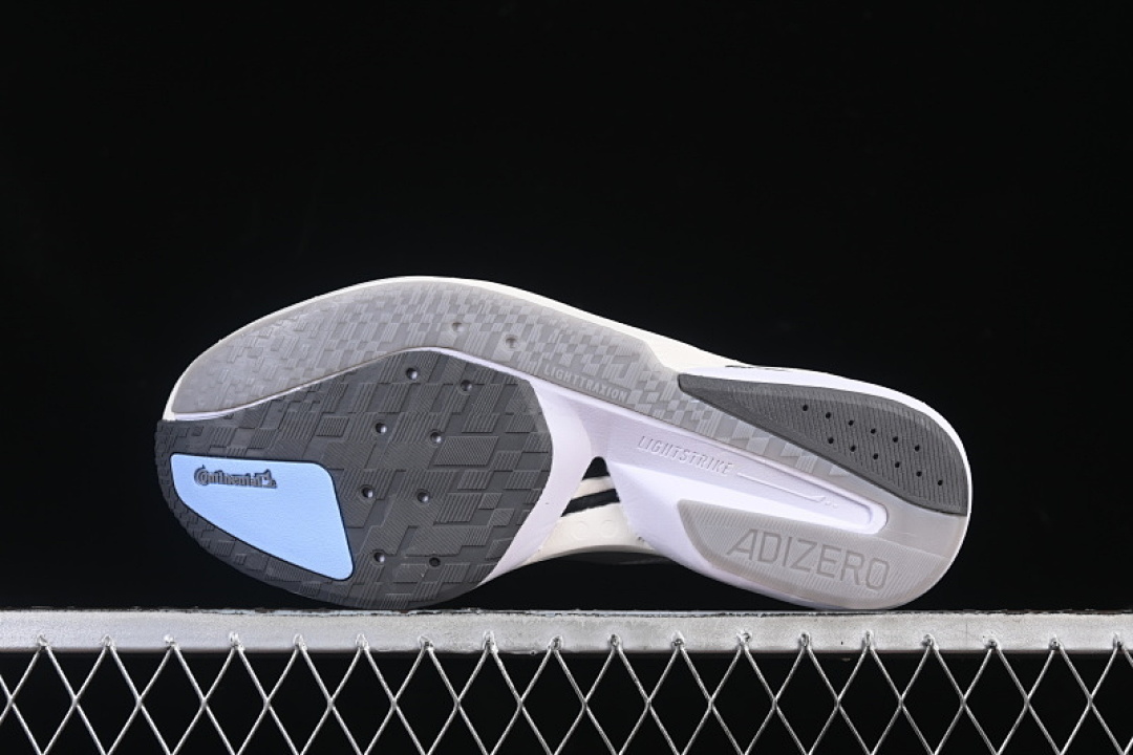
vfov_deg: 18.2
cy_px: 378
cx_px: 566
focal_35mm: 75
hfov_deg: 27.0
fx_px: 2360
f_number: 7.1
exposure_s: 1/80
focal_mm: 50
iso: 160
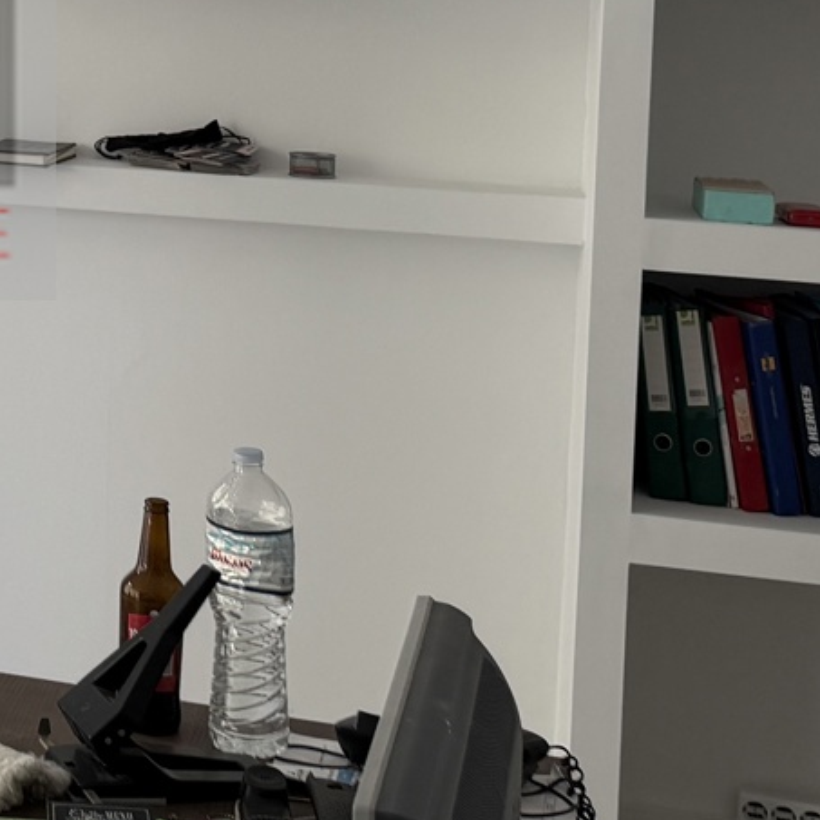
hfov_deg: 17.5
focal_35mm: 90
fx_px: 2412
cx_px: -378
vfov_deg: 18.6
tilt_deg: +0.3
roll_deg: -1.9
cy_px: -54
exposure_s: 1/131
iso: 64
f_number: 1.78
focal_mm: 6.76
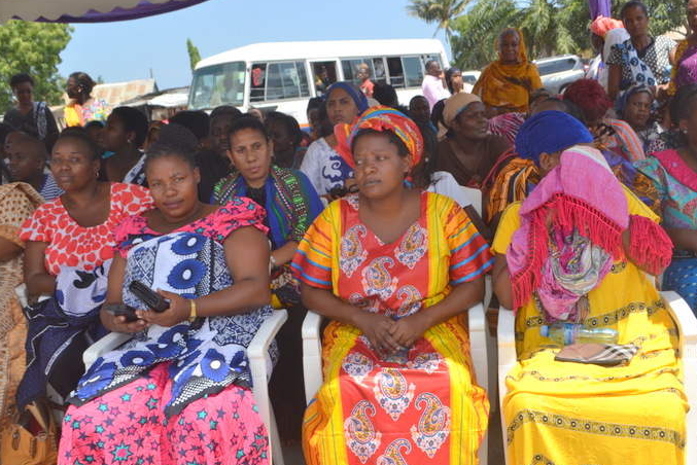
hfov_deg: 49.5
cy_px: 261
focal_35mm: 39
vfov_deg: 34.2
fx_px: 755
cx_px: 375
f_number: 9
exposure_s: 1/200
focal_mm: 22
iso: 100
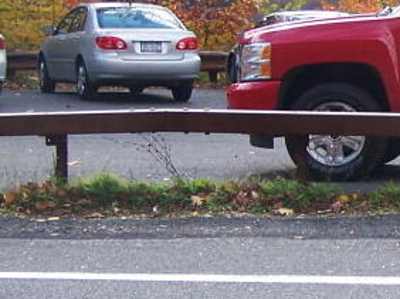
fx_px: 1593
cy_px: 166
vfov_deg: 10.7
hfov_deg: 13.5
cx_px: 590
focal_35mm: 138
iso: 80
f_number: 2.8
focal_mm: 6.3
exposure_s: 1/400
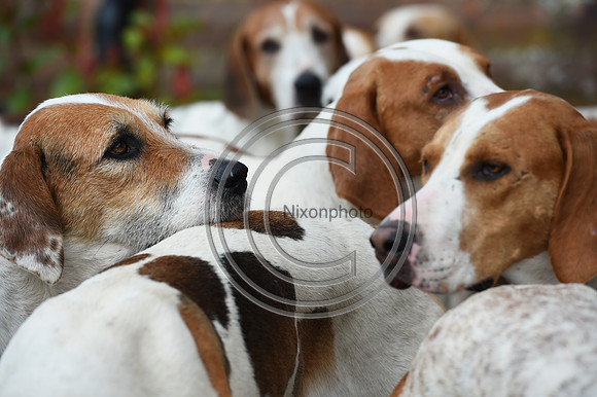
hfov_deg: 10.3
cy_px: 198
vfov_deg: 6.9
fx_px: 3315
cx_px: 298
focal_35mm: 200
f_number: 7.1
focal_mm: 200
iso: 280
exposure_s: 1/800
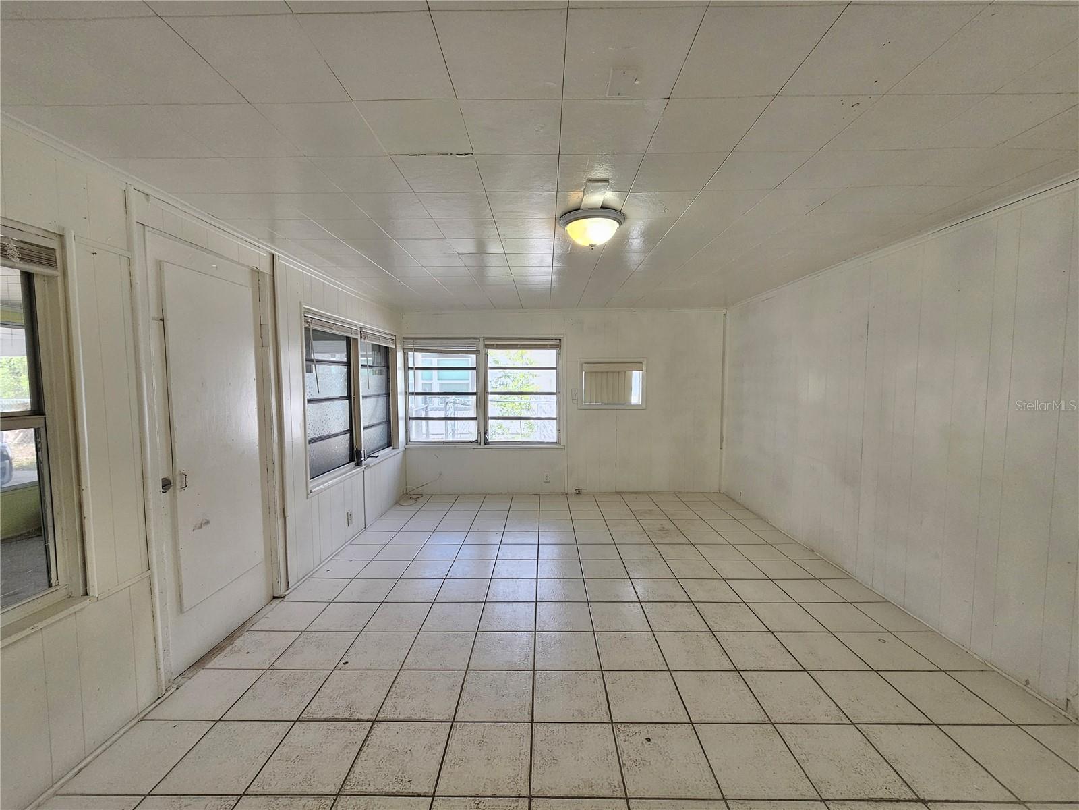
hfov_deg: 106.2
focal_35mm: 13
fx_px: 405
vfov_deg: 89.9
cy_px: 405
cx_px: 540
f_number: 2.2
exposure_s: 1/120
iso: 100
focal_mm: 2.2
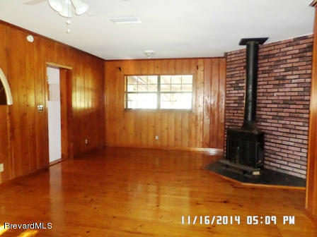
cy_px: 118
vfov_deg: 54.9
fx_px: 229
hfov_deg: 69.4
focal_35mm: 25
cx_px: 158
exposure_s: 1/30
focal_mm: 4.5
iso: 640
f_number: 2.5
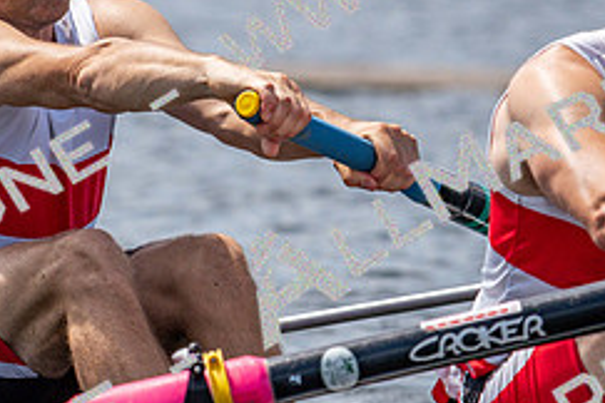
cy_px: 113
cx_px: 37
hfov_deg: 3.1
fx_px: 11208
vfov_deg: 2.1
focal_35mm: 667
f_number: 5.6
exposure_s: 1/2000
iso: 250
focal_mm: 280
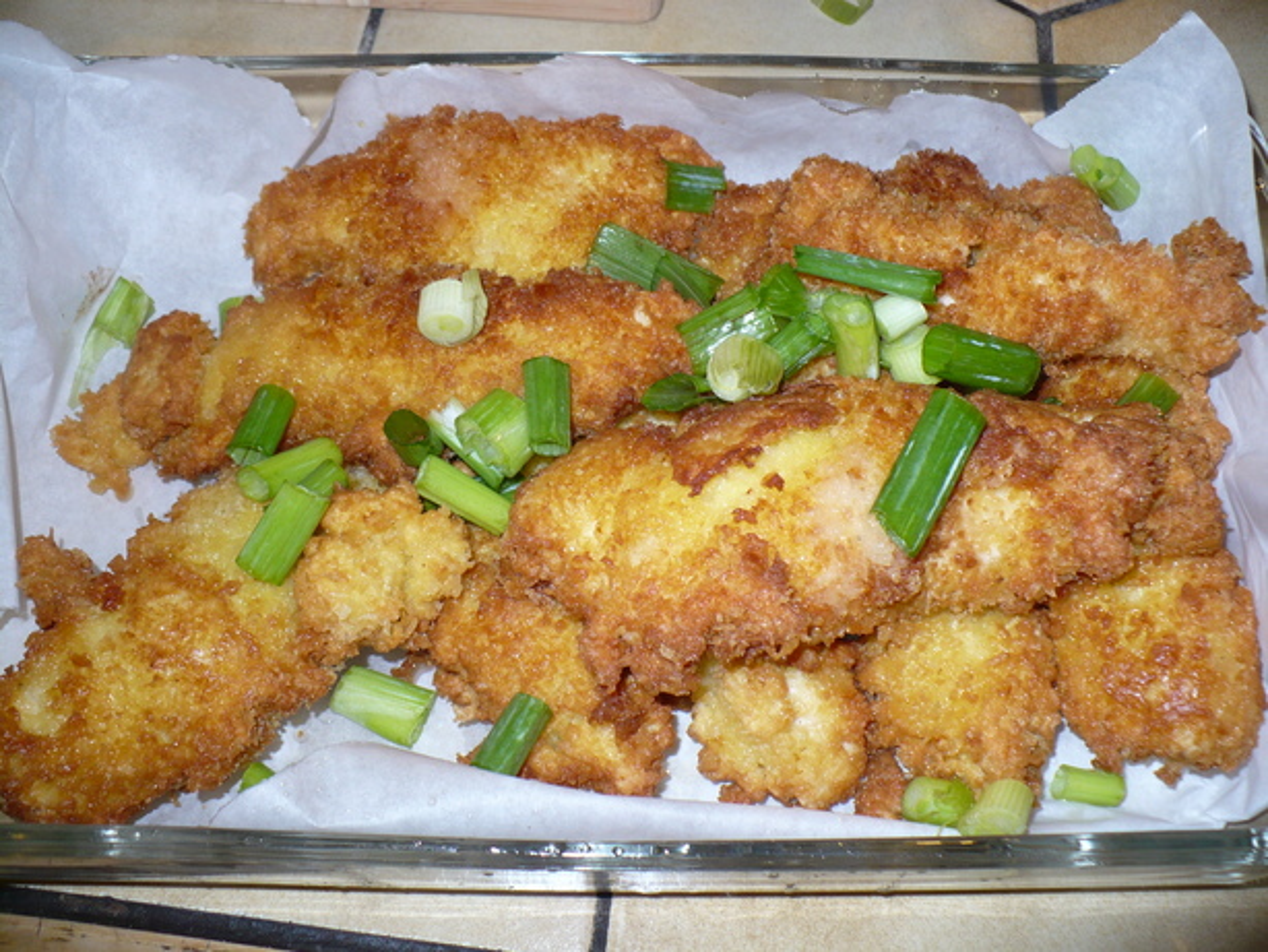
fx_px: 1356
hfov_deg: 50.1
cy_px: 476
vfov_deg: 38.7
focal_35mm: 37
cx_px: 634
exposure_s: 1/30
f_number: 2.8
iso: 100
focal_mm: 6.1
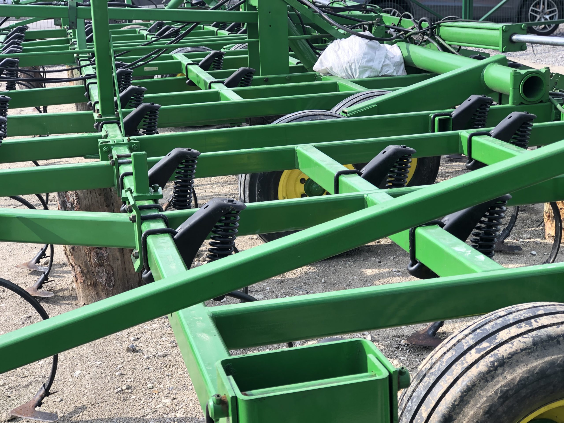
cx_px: 282
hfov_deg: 33.8
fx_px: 929
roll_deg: +3.0
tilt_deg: -16.7
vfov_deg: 25.7
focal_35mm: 57
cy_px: 212
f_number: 2.8
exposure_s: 1/167
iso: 20
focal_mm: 6.6
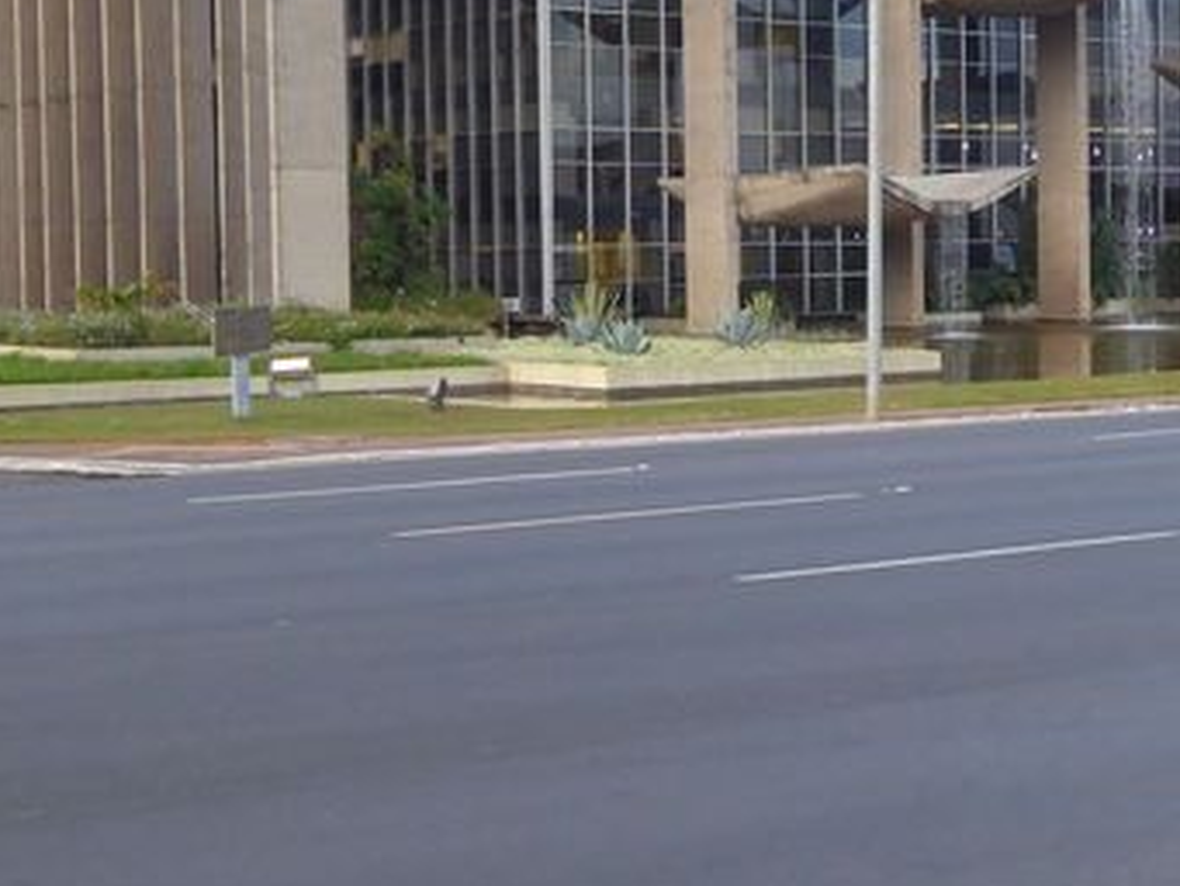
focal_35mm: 75
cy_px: 339
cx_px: 851
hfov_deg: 25.7
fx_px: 2558
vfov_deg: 19.6
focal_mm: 5.4
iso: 250
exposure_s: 1/60
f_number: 3.5
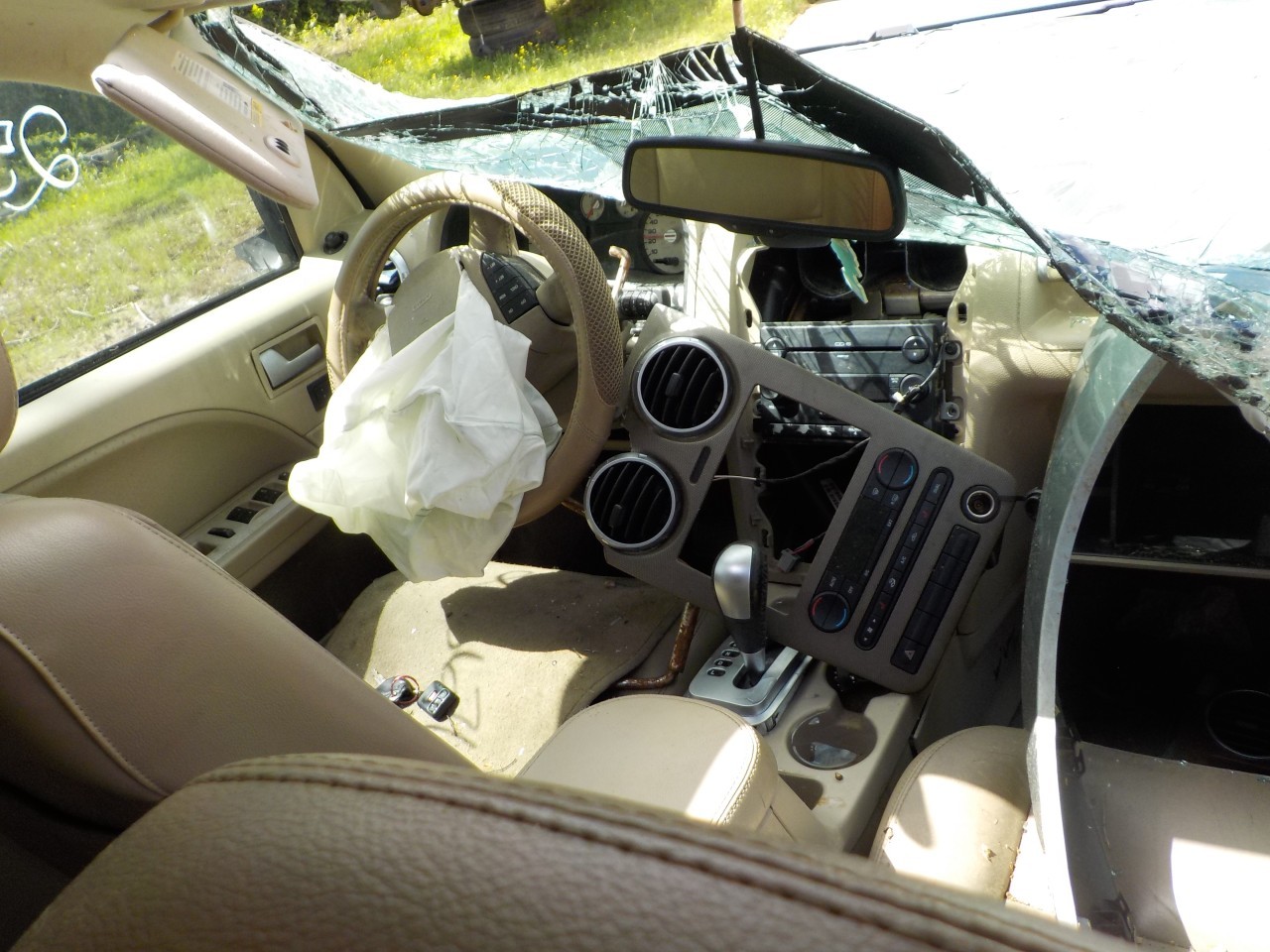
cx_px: 635
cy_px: 476
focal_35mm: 30
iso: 125
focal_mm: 4.1
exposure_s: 1/250
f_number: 3.3
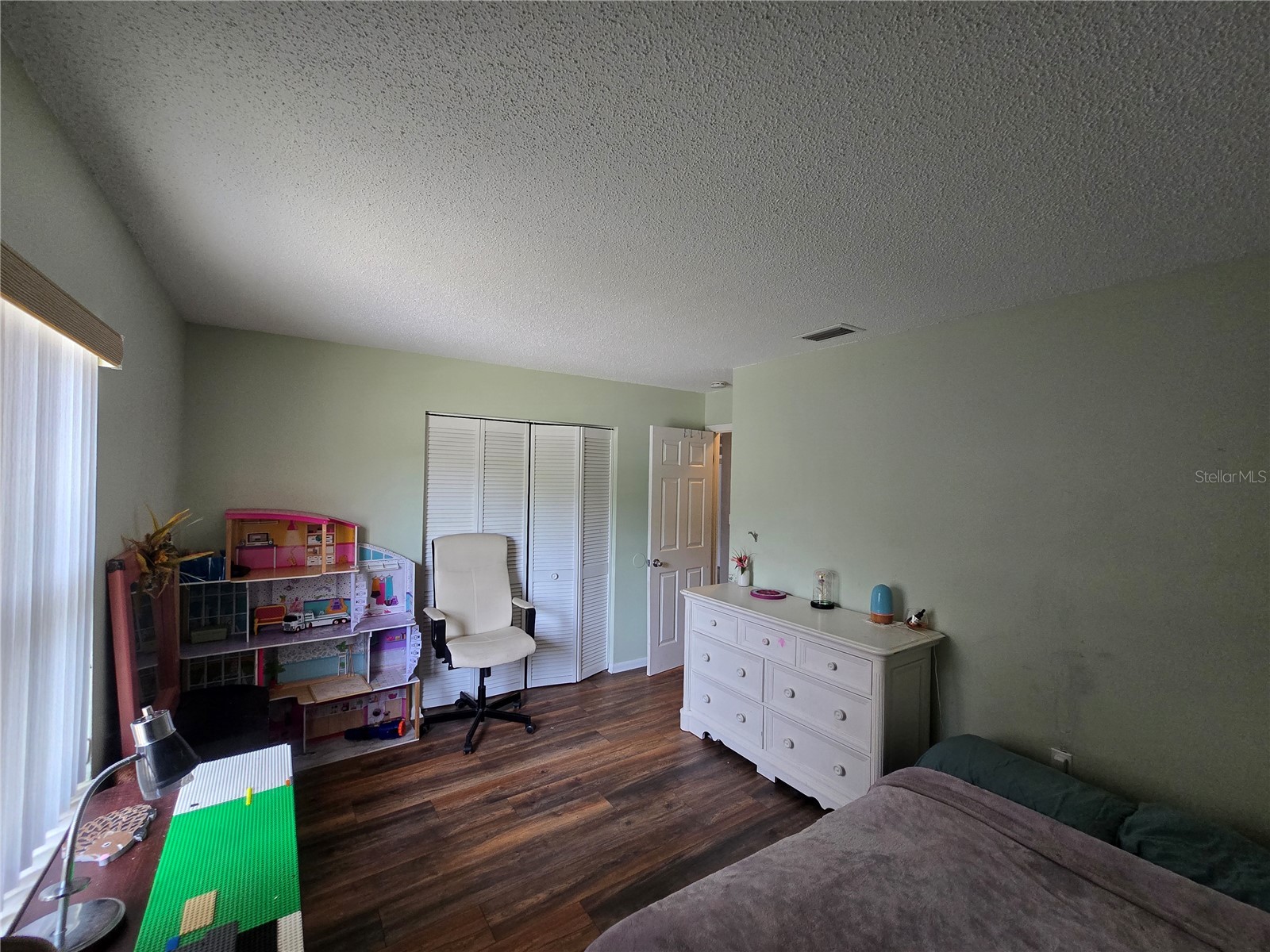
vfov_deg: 89.9
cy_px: 476
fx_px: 477
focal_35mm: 13
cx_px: 635
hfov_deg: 106.2
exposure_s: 1/60
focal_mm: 2.2
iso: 200
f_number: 2.2
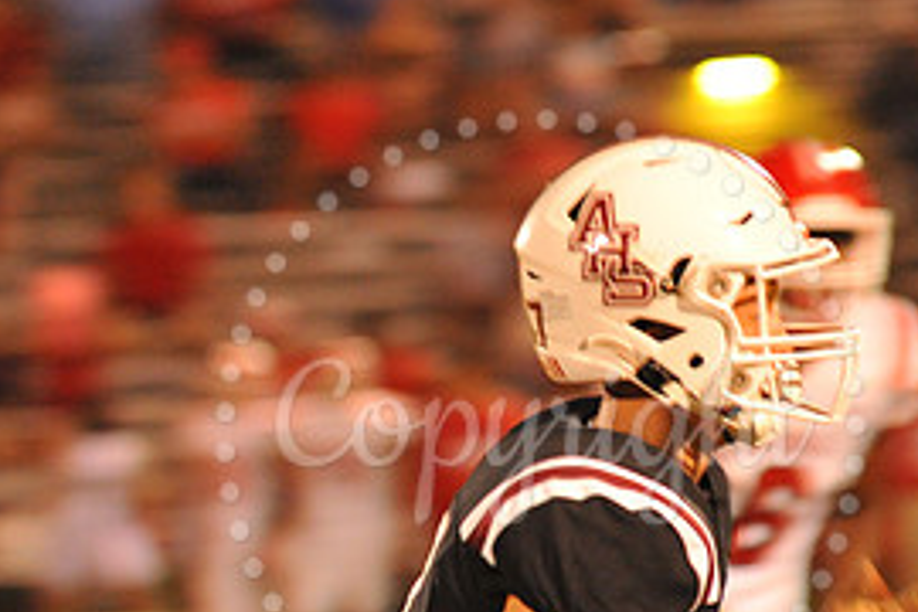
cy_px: 432
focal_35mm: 429
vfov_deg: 3.2
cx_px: 541
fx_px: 10939
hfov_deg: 4.8
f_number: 5
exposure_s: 1/160
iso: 5000
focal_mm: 200
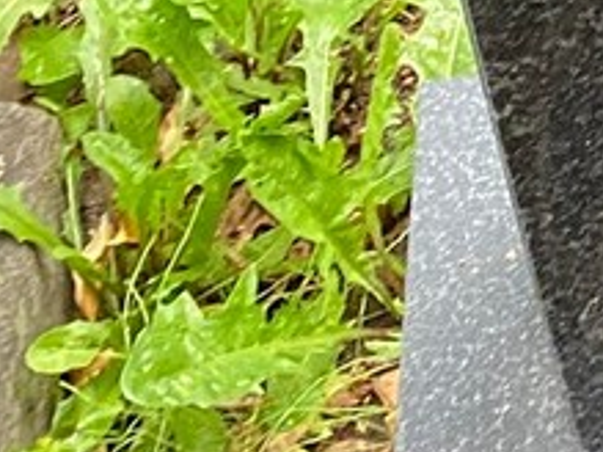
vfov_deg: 8.1
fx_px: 2977
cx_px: 1779
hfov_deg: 9.3
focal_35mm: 171
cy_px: -568
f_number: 1.8
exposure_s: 1/60
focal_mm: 4.25
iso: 320
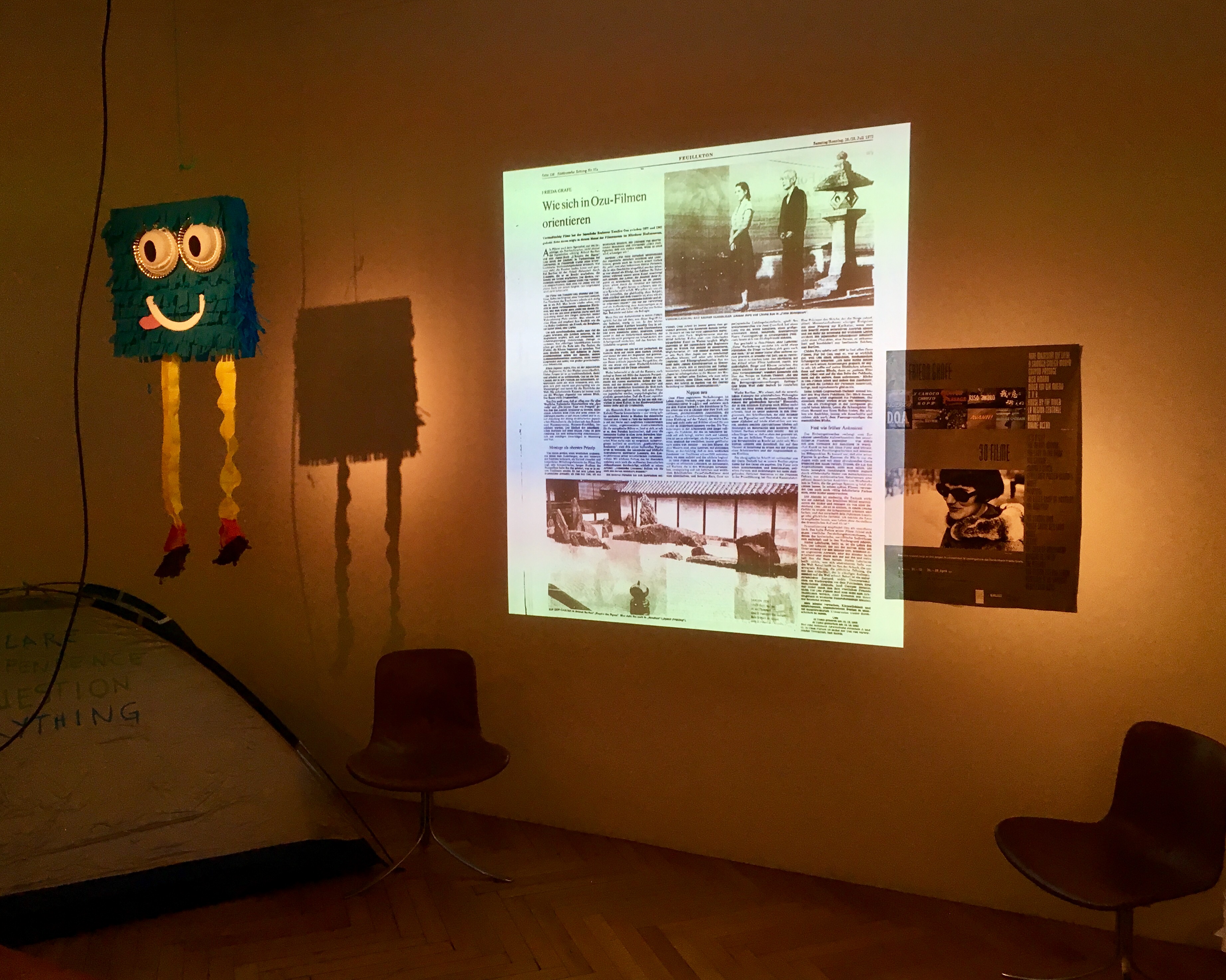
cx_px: 602
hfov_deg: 57.2
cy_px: 479
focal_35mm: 31
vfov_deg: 47.1
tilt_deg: -4.6
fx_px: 1125
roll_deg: +1.3
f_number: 2.2
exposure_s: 1/33
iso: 40
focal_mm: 4.15
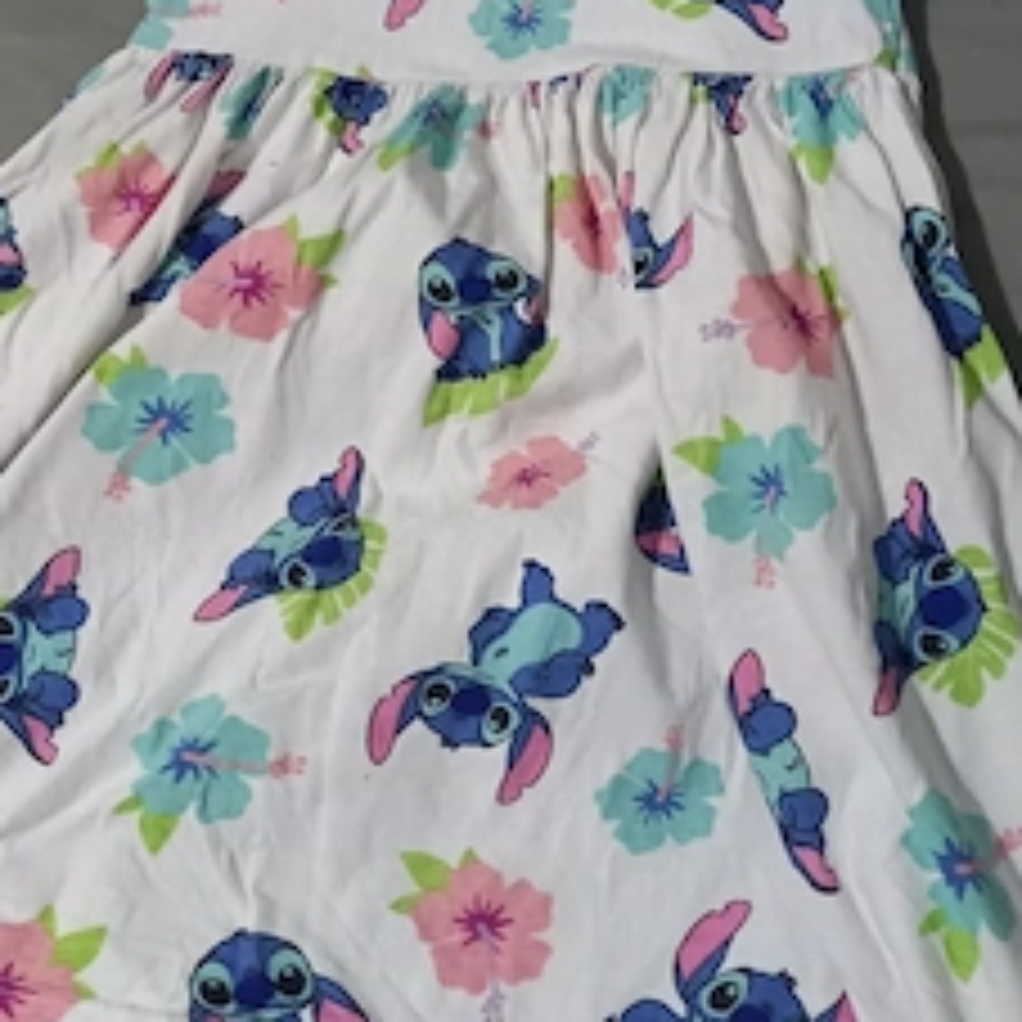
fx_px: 1303
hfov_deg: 42.8
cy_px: 230
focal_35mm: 39
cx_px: 549
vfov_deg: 41.3
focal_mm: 4.65
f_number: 1.8
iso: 500
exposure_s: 1/25
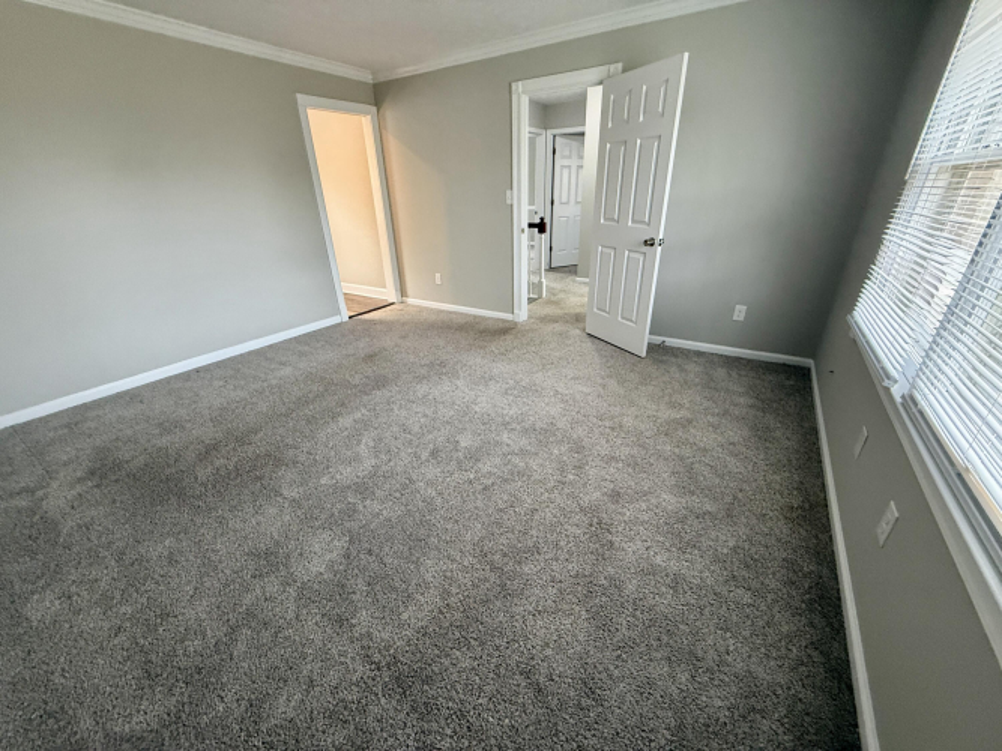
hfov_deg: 102.1
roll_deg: +2.6
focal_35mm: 14
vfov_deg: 85.7
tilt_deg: -26.7
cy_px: 376
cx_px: 501
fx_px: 405
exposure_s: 1/73
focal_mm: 2.22
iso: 400
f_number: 2.2
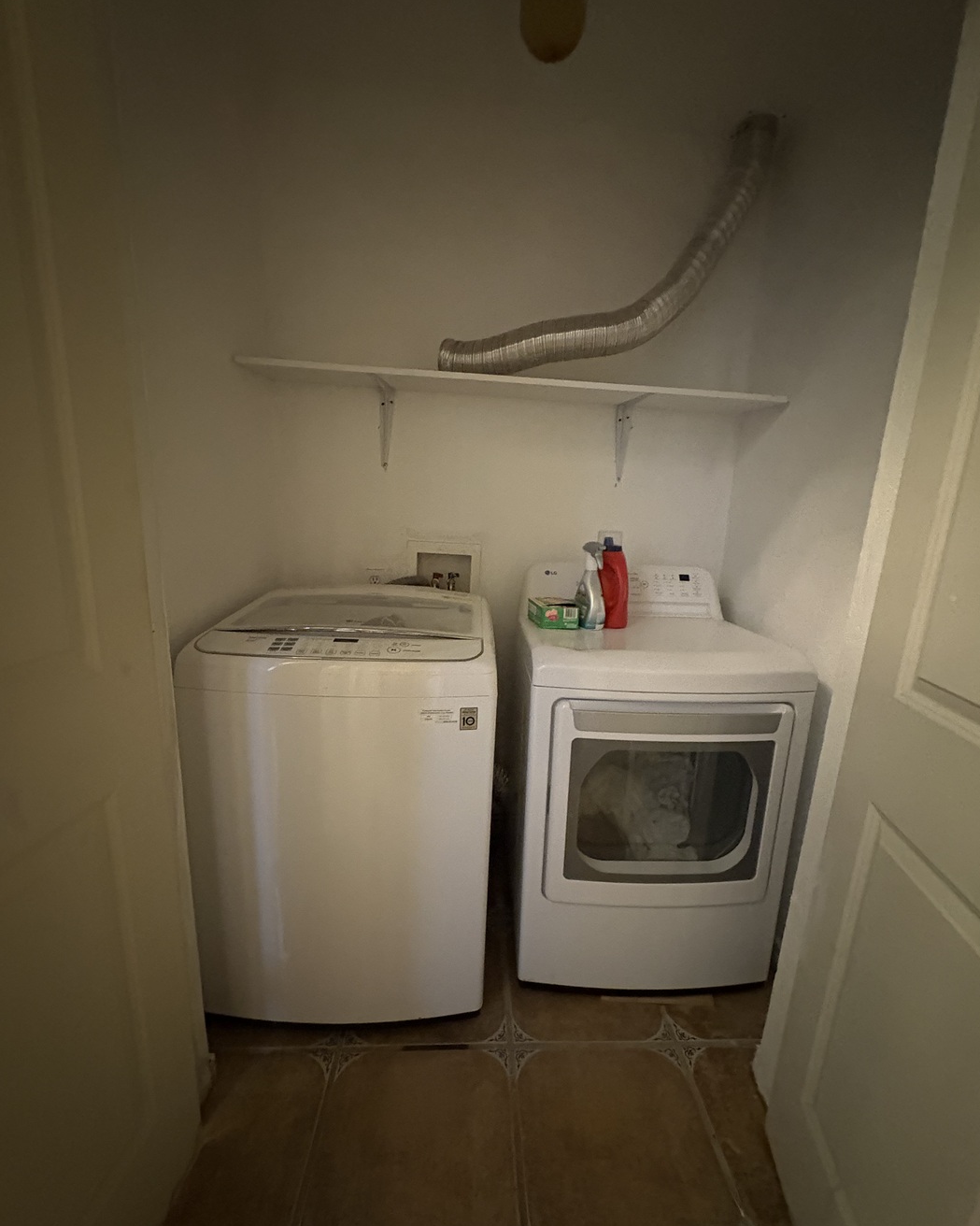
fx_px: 544
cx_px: 497
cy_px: 638
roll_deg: -1.8
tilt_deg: -11.7
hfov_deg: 84.0
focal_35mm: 15
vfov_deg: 96.8
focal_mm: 2.22
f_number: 2.2
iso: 1250
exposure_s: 1/30
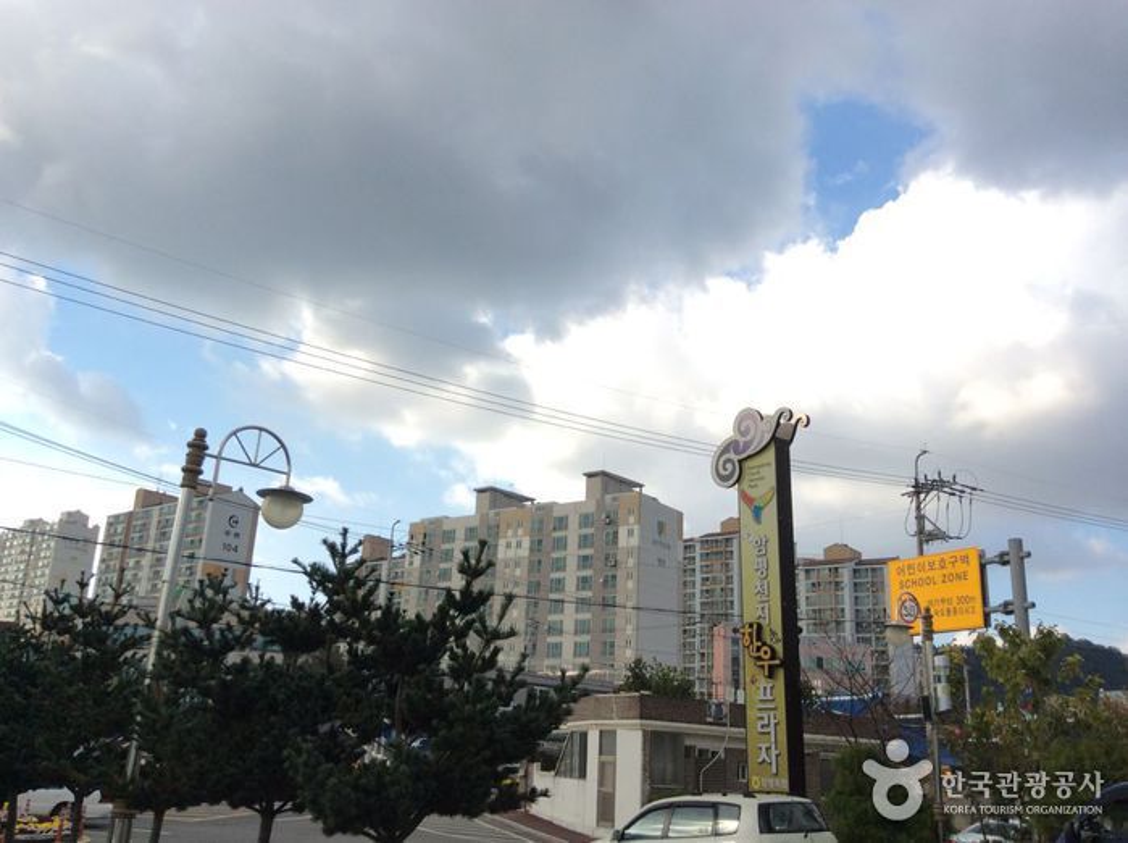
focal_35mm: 33
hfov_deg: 55.4
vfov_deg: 42.8
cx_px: 564
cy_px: 422
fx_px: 1074
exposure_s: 1/841
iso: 32
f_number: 2.4
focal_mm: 3.3
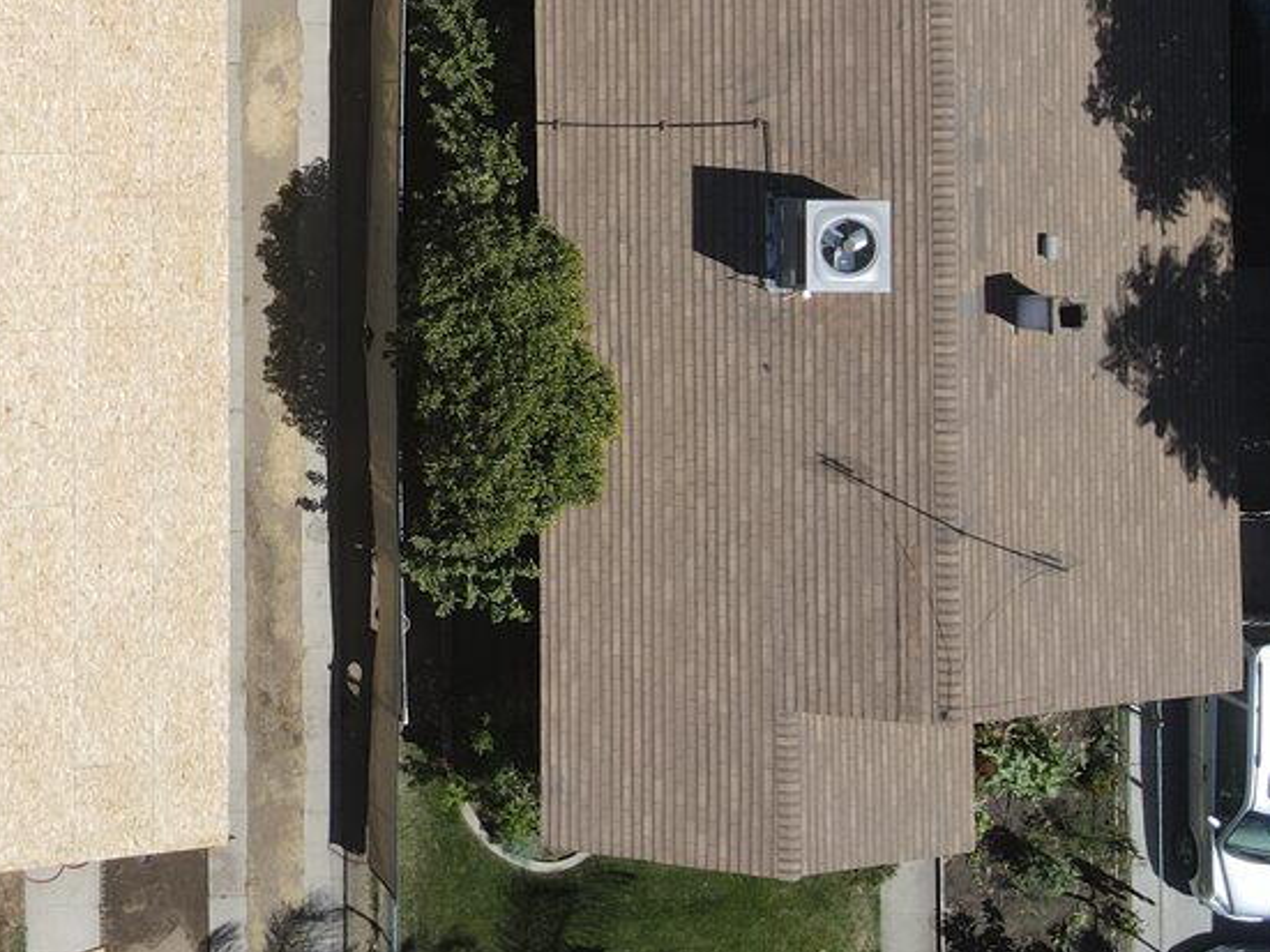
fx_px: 2237
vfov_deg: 23.4
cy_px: 97
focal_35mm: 61
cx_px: -71
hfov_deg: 29.1
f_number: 2.8
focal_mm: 4.5
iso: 100
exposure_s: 1/1000
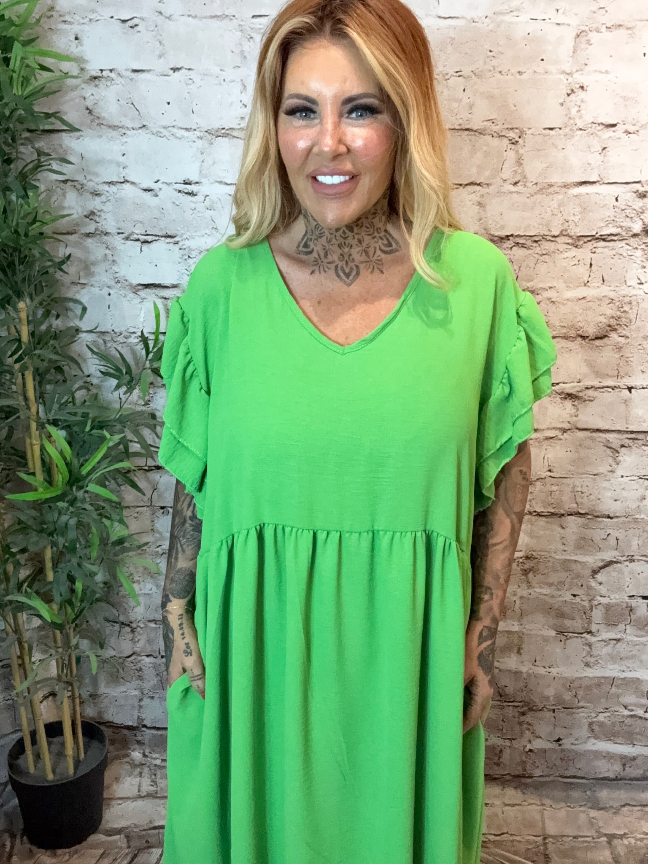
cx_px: 324
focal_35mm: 30
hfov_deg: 46.8
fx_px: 749
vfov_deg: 60.0
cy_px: 432
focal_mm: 2.69
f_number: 1.9
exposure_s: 1/33
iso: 200
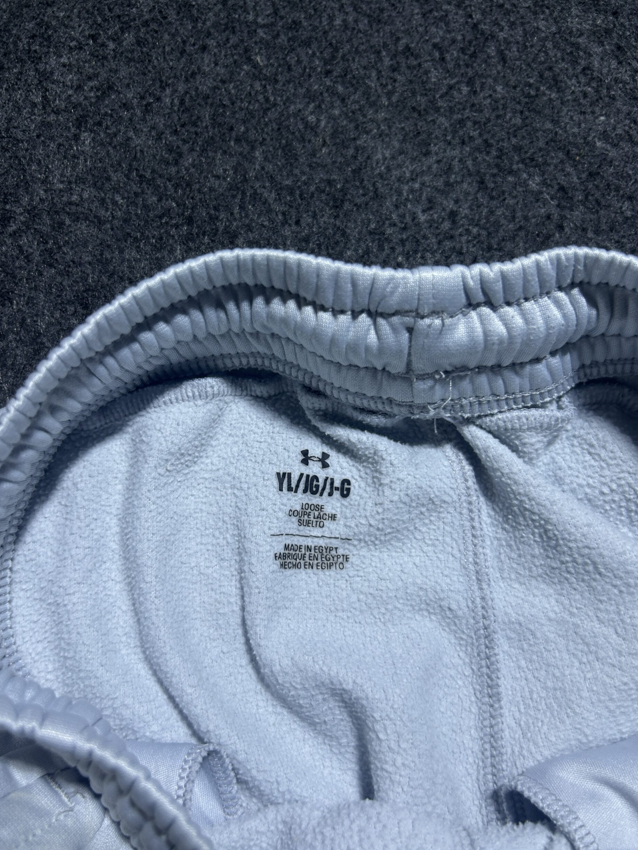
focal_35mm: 27
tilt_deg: -52.4
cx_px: 307
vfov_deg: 65.3
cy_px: 441
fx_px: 663
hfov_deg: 51.3
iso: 50
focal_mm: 5.7
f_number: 1.5
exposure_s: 1/100
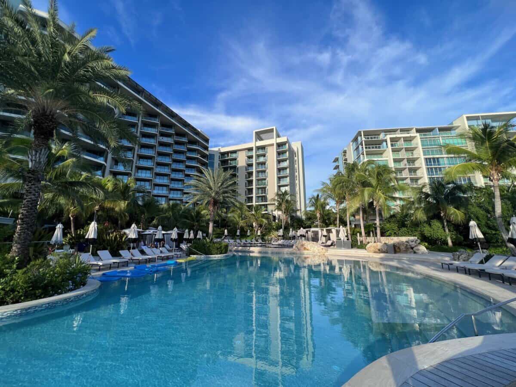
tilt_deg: +12.5
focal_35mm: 13
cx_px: 258
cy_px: 194
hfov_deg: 106.2
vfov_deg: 89.9
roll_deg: +0.3
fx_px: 194
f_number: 1.8
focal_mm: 1.57
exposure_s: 1/911
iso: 32
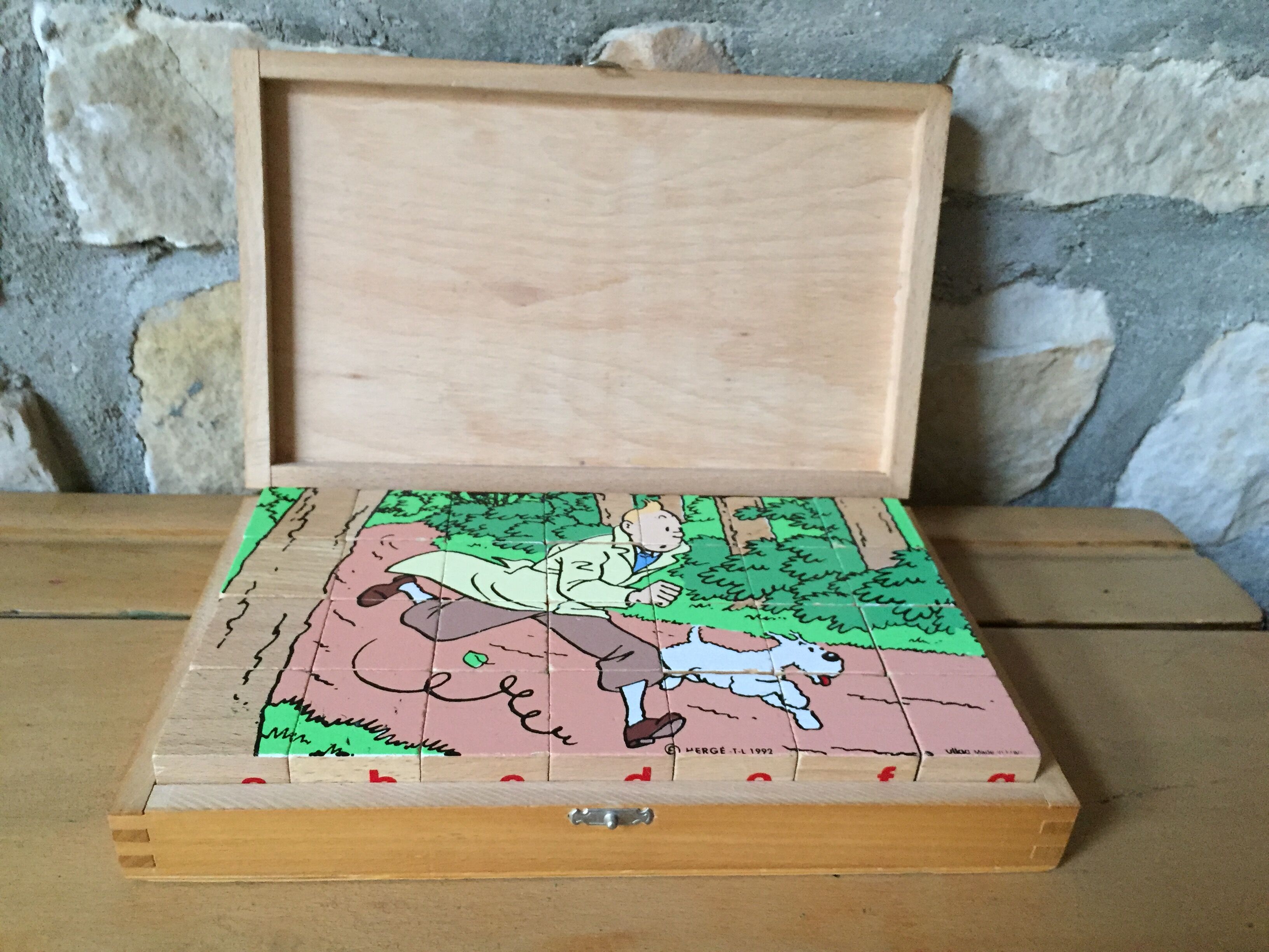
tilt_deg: -32.1
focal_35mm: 29
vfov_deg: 48.2
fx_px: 1063
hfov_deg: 61.7
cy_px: 476
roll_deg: -1.9
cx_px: 634
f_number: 2.2
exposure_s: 1/20
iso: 250
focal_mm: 4.15
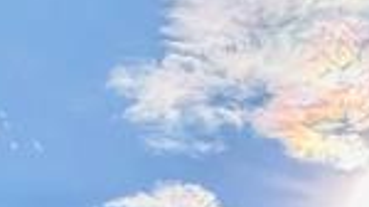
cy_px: 848
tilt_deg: -0.4
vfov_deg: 7.6
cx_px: 145
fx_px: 1016
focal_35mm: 104
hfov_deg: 20.5
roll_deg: -1.4
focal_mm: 2.22
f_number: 2.2
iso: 20
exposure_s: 1/864
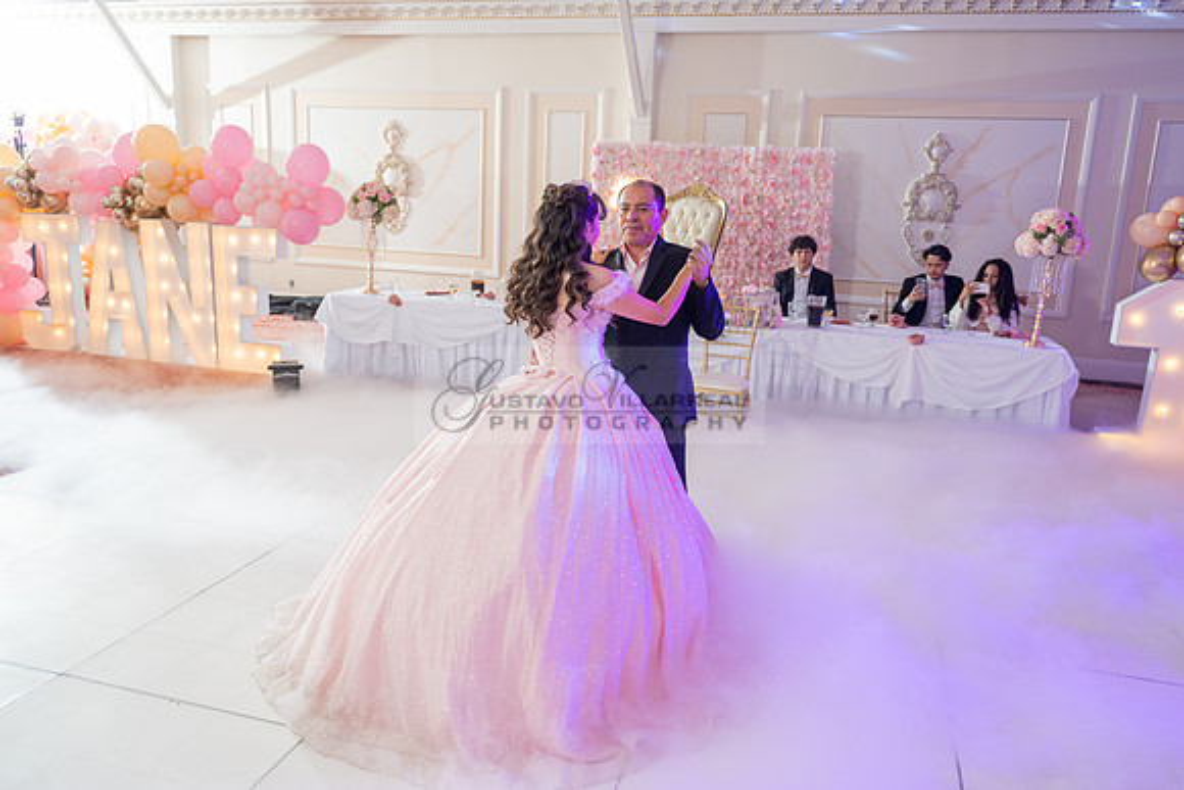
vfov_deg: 48.8
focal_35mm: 26
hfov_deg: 68.4
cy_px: 394
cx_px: 608
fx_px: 872
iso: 400
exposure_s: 1/100
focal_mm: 24
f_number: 2.8
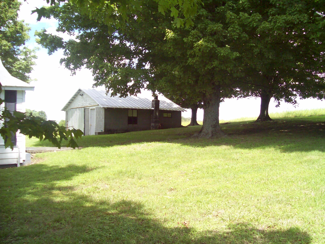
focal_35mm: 36
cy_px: 122
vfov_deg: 39.6
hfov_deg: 51.4
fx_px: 338
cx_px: 162
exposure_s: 1/359
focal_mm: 6
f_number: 2.7
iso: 80
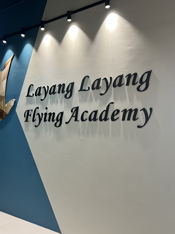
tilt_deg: +2.1
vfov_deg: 52.6
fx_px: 236
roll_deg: -0.2
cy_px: 118
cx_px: 69
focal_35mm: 35
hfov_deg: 40.5
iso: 160
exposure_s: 1/50
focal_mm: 5.7
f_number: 1.5
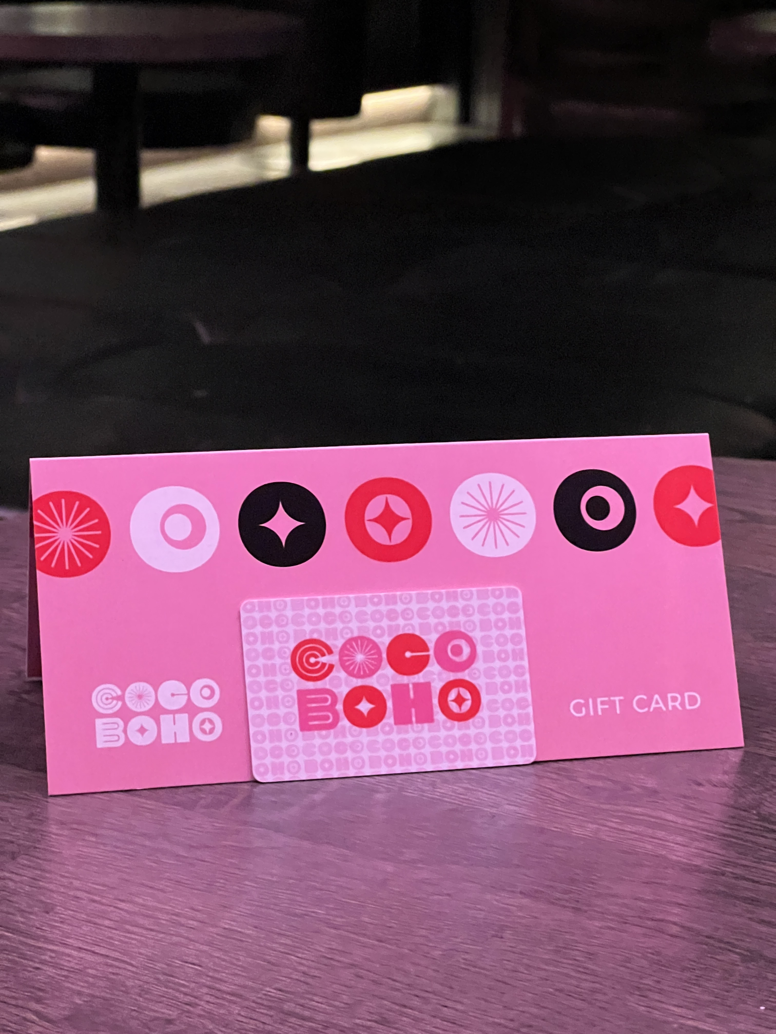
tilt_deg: -15.3
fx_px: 2302
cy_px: 517
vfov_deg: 25.3
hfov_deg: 19.1
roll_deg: -1.0
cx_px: 388
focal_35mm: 77
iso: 1250
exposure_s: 1/25
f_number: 2.8
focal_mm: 9
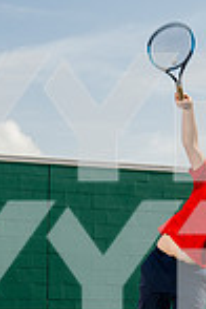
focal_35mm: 107
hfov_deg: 12.8
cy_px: 267
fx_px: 918
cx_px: 153
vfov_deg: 18.8
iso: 100
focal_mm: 35
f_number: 5.6
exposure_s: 1/640
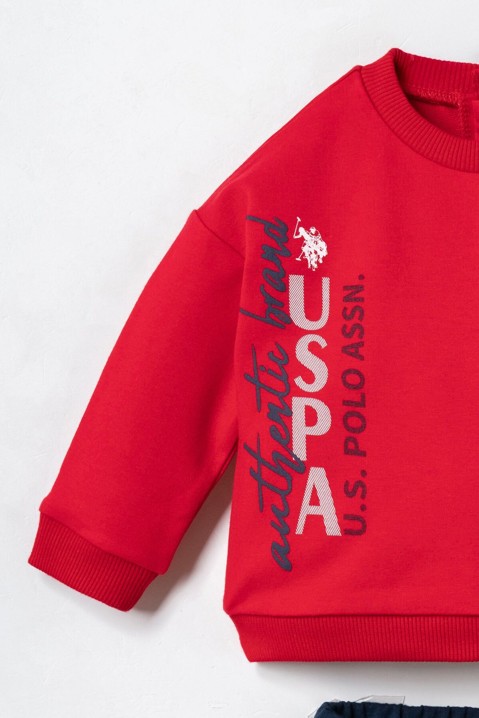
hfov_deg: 27.0
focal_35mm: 50
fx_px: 997
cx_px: 240
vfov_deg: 39.6
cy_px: 359
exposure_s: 1/125
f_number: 9
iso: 400
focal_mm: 50
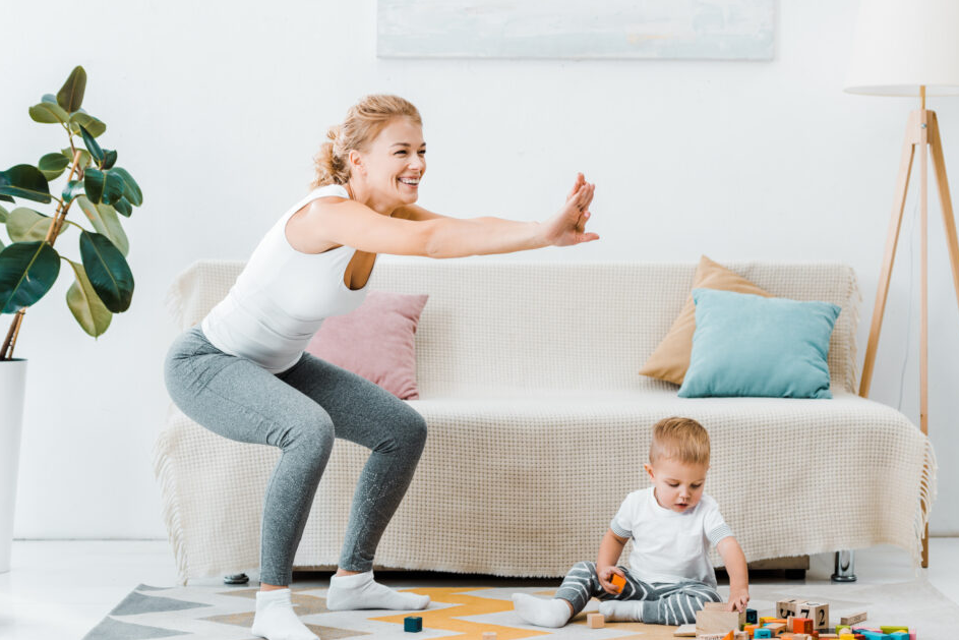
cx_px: 500
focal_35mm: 76
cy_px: 322
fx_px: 2025
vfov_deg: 18.0
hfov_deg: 26.6
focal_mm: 70
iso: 125
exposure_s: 1/200
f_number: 3.2
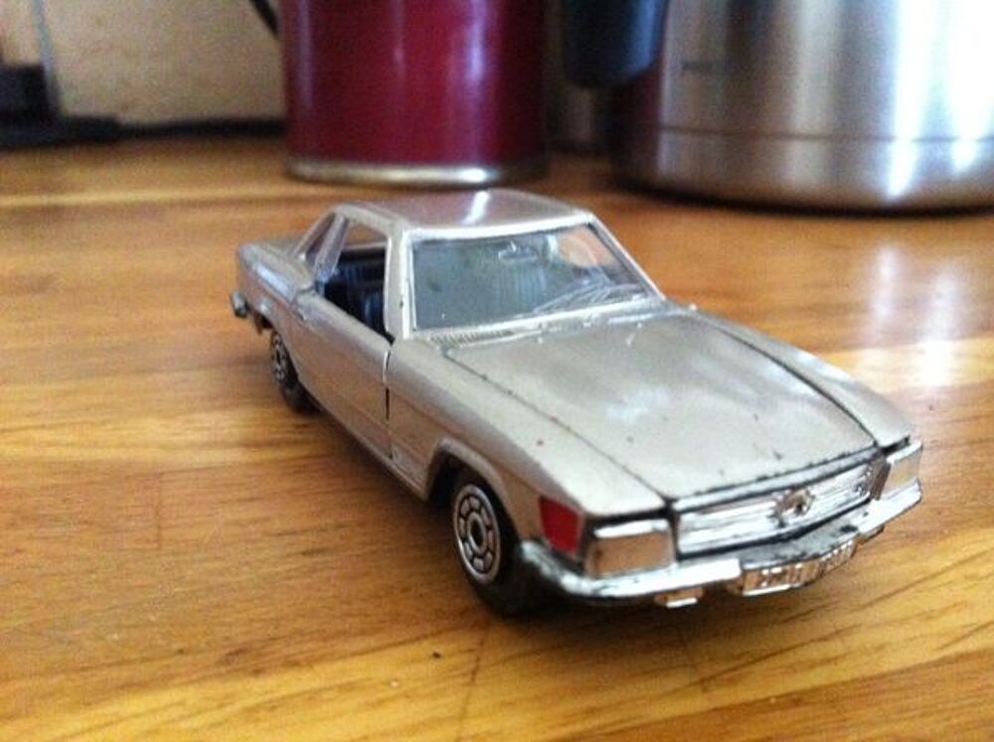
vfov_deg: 40.6
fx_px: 1004
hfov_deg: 52.7
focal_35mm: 35
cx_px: 497
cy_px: 371
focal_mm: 3.85
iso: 1000
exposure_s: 1/17
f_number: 2.8
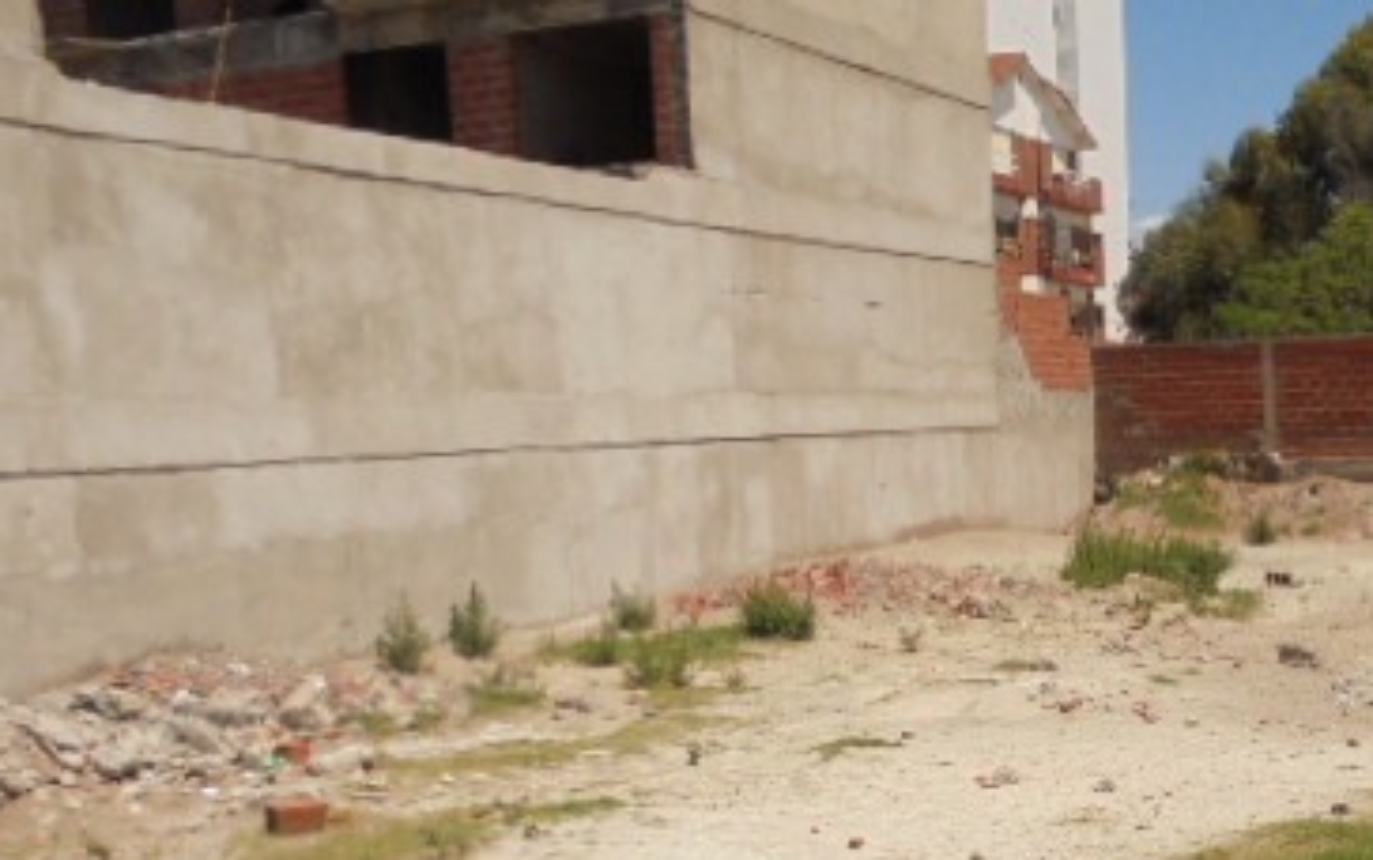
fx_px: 2022
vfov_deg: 23.3
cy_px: 785
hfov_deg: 36.5
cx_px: 1052
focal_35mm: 54
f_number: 11.8
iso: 100
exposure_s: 1/200
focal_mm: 5.3
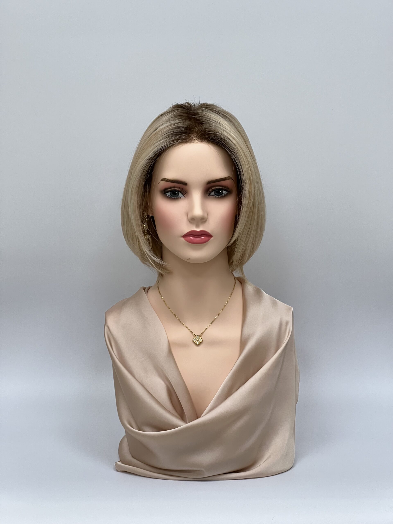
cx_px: 196
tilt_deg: -11.9
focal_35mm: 77
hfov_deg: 19.1
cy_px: 262
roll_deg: -0.2
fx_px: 1166
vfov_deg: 25.3
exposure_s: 1/100
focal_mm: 9
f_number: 2.8
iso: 160
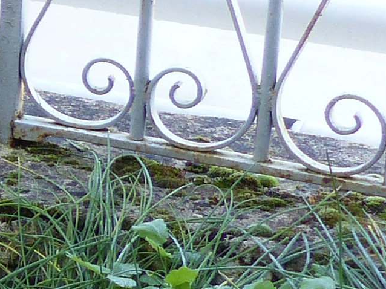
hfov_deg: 7.7
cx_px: -689
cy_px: -23
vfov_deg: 6.4
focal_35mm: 232
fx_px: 2586
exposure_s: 1/100
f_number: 2.8
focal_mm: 6.6
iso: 100
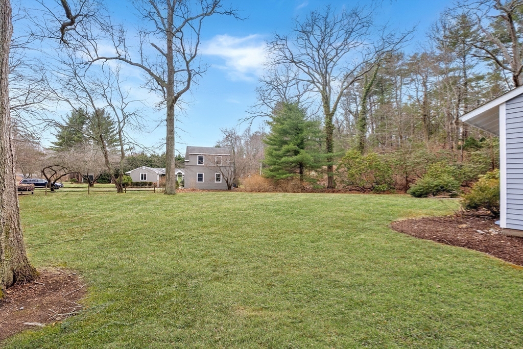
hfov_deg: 96.7
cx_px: 262
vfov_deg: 73.8
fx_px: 233
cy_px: 174
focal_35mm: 16
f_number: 8
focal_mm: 16
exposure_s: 1/400
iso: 320
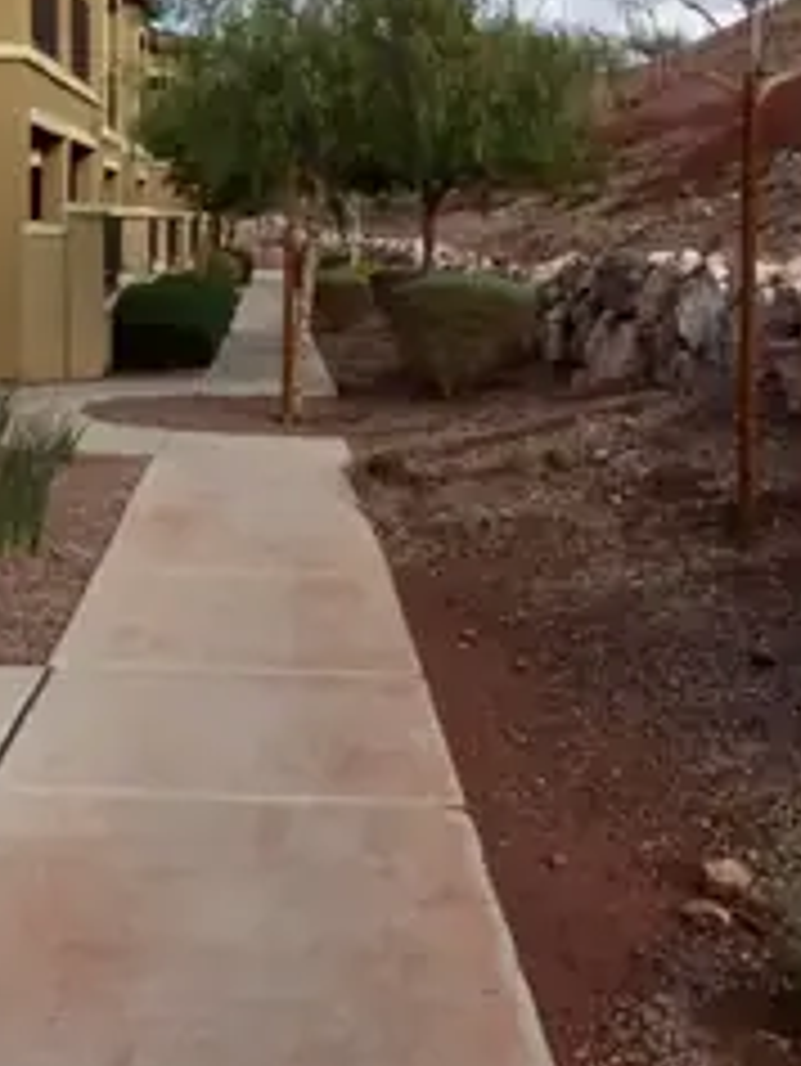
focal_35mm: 49
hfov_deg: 29.5
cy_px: 360
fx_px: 1510
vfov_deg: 38.5
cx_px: 274
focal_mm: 4.15
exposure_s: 1/1412
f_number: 2.2
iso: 32
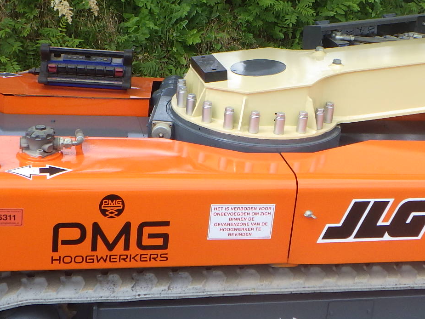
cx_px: 242
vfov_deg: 23.6
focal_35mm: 62
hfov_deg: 31.2
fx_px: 761
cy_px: 111
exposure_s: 1/400
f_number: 4.2
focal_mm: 5
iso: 125
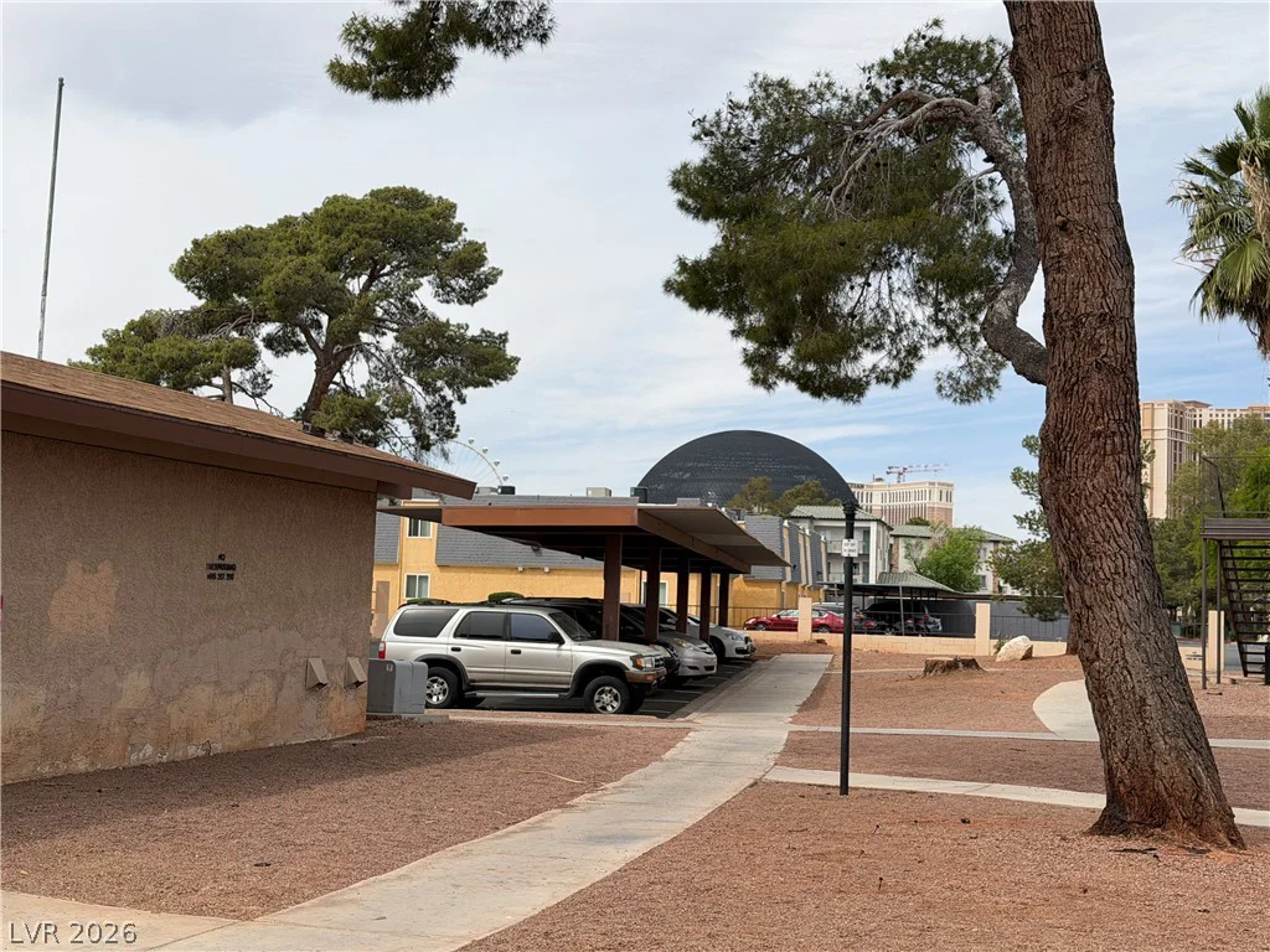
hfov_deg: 39.7
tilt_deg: +4.0
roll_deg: -1.6
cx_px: 635
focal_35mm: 48
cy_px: 476
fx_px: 1761
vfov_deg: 30.3
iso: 64
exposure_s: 1/6536
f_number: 1.78
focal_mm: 6.76
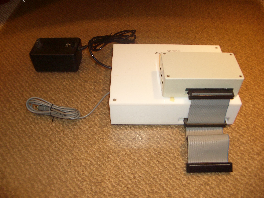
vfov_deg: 40.7
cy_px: 99
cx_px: 132
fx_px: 267
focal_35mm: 35
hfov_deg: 52.6
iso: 100
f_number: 2.6
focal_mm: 5.8
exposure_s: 1/60
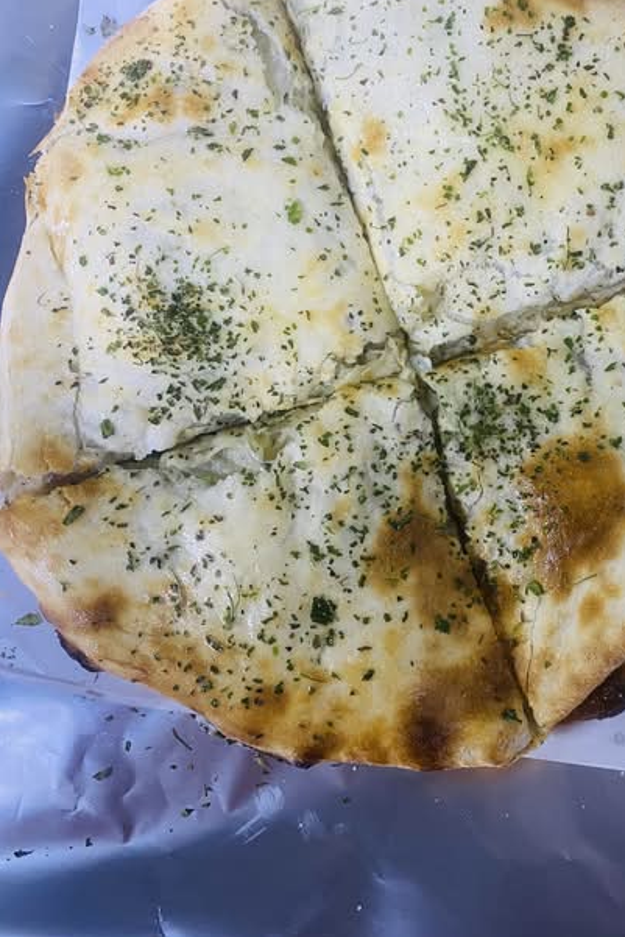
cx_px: 402
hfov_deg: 39.6
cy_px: 383
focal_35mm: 33
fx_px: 859
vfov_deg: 56.8
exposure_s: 1/66
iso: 125
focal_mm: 4.25
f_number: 1.8
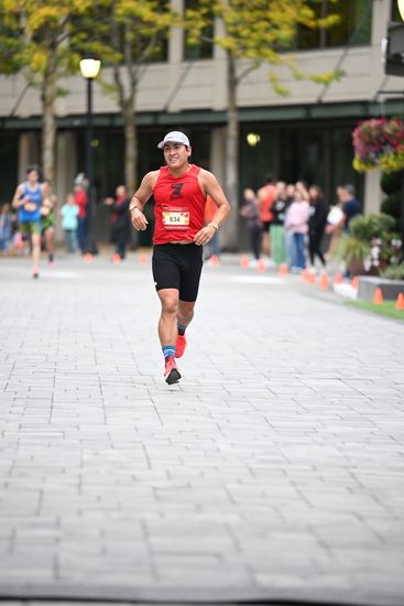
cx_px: 202
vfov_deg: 10.3
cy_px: 303
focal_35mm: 200
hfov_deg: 6.9
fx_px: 3364
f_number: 2.8
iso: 1600
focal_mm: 200
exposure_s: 1/800
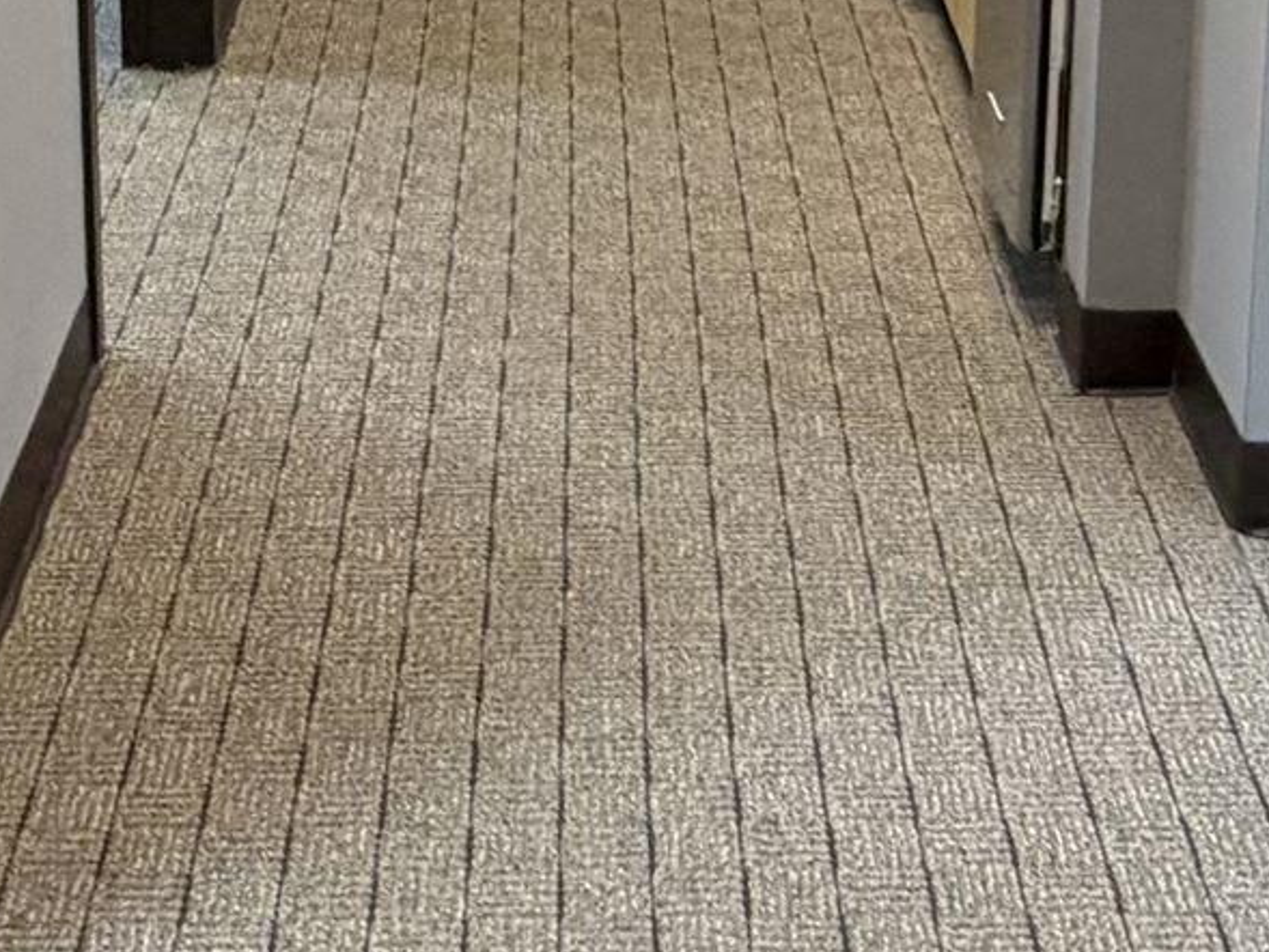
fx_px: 2677
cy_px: -392
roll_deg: -0.5
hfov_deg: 26.7
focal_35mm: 73
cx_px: 664
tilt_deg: -11.2
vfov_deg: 18.3
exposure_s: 1/60
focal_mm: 2.22
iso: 320
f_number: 2.2
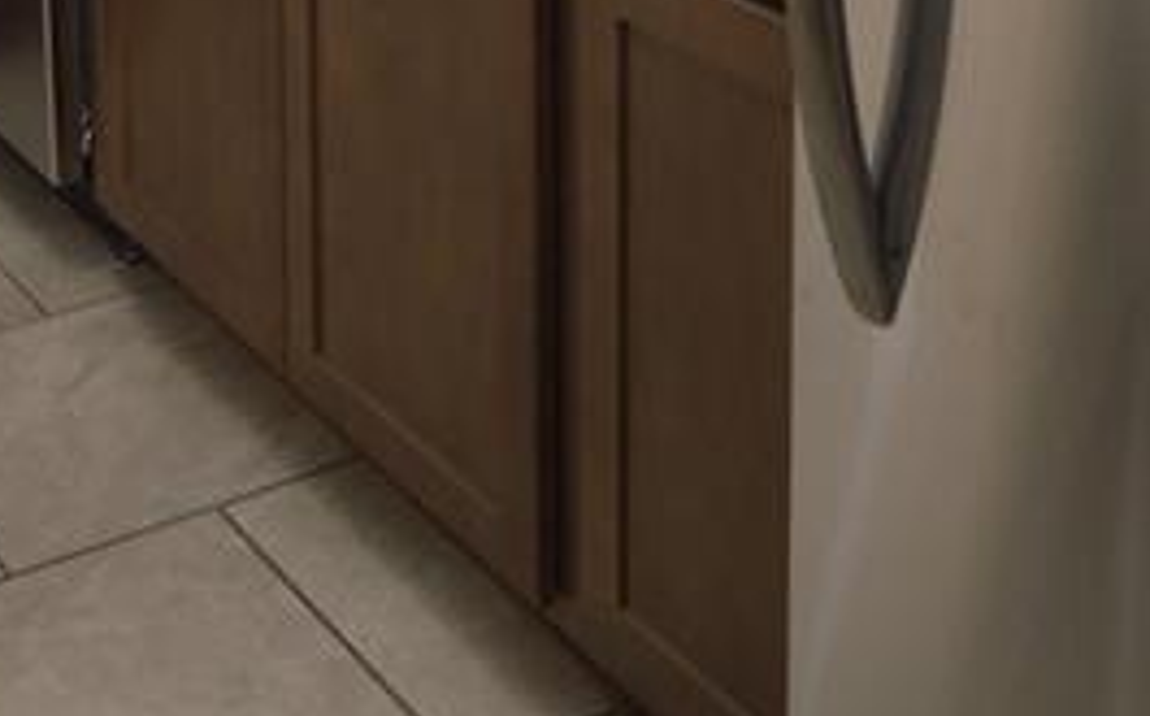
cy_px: -503
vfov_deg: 17.0
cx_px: 349
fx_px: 2034
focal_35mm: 65
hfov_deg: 31.2
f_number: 4
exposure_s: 1/60
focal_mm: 11
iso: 400
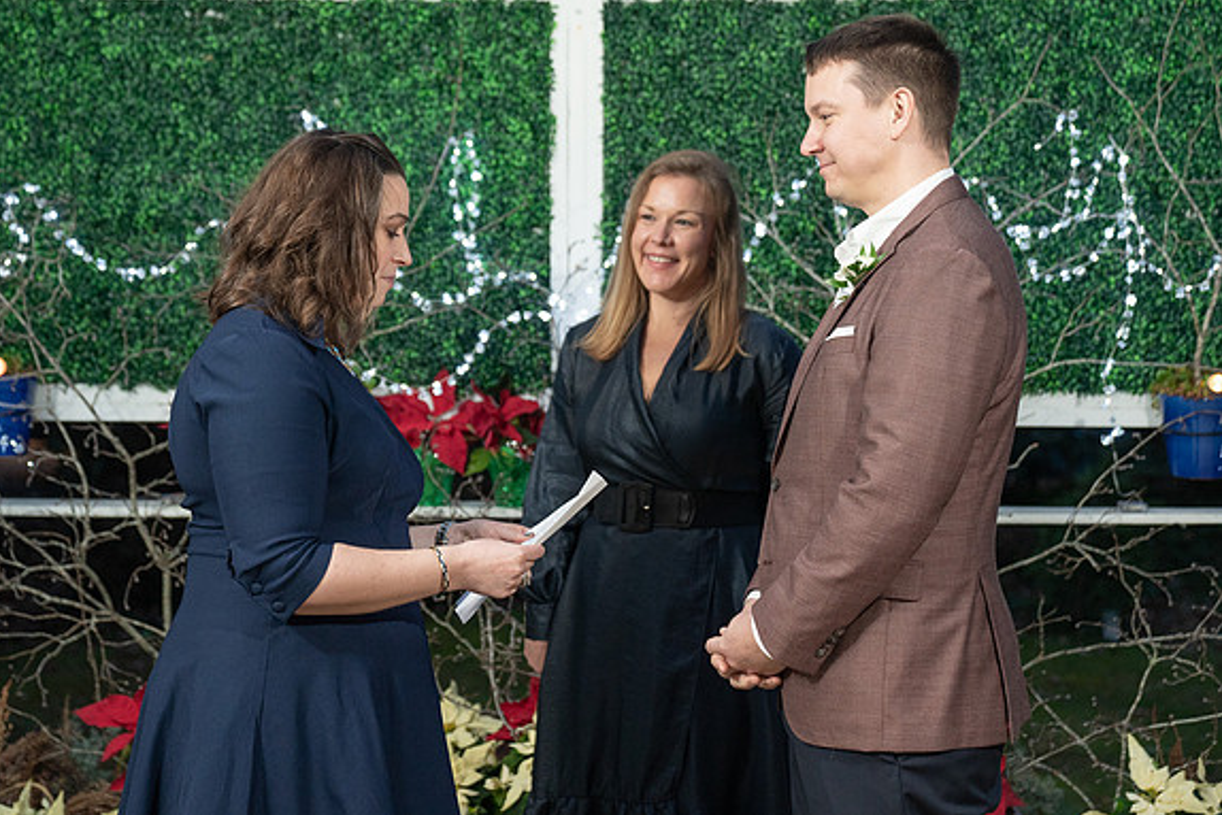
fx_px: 2105
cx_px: 617
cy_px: 377
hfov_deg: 32.4
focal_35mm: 62
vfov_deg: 21.9
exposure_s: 1/100
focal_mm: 51
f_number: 2.8
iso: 2000
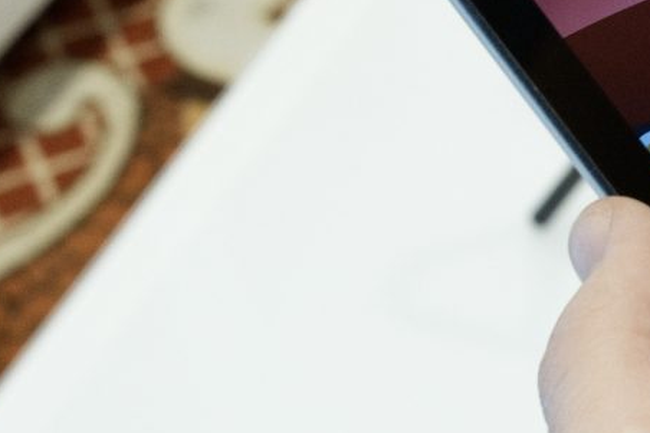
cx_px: 1258
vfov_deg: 8.8
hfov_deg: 12.0
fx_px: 2797
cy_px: 123
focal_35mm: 155
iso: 4000
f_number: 8
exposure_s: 1/50
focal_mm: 35
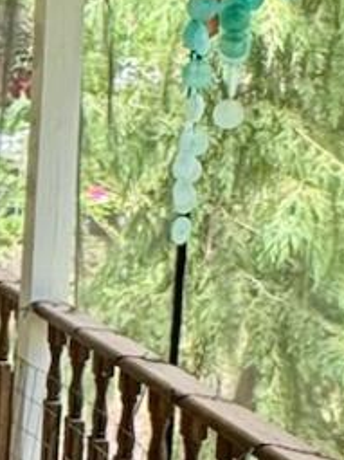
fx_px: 1459
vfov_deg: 17.9
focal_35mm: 110
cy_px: 207
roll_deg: -1.0
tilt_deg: -6.4
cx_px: -472
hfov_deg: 11.3
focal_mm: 2.22
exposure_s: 1/99
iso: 125
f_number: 2.2
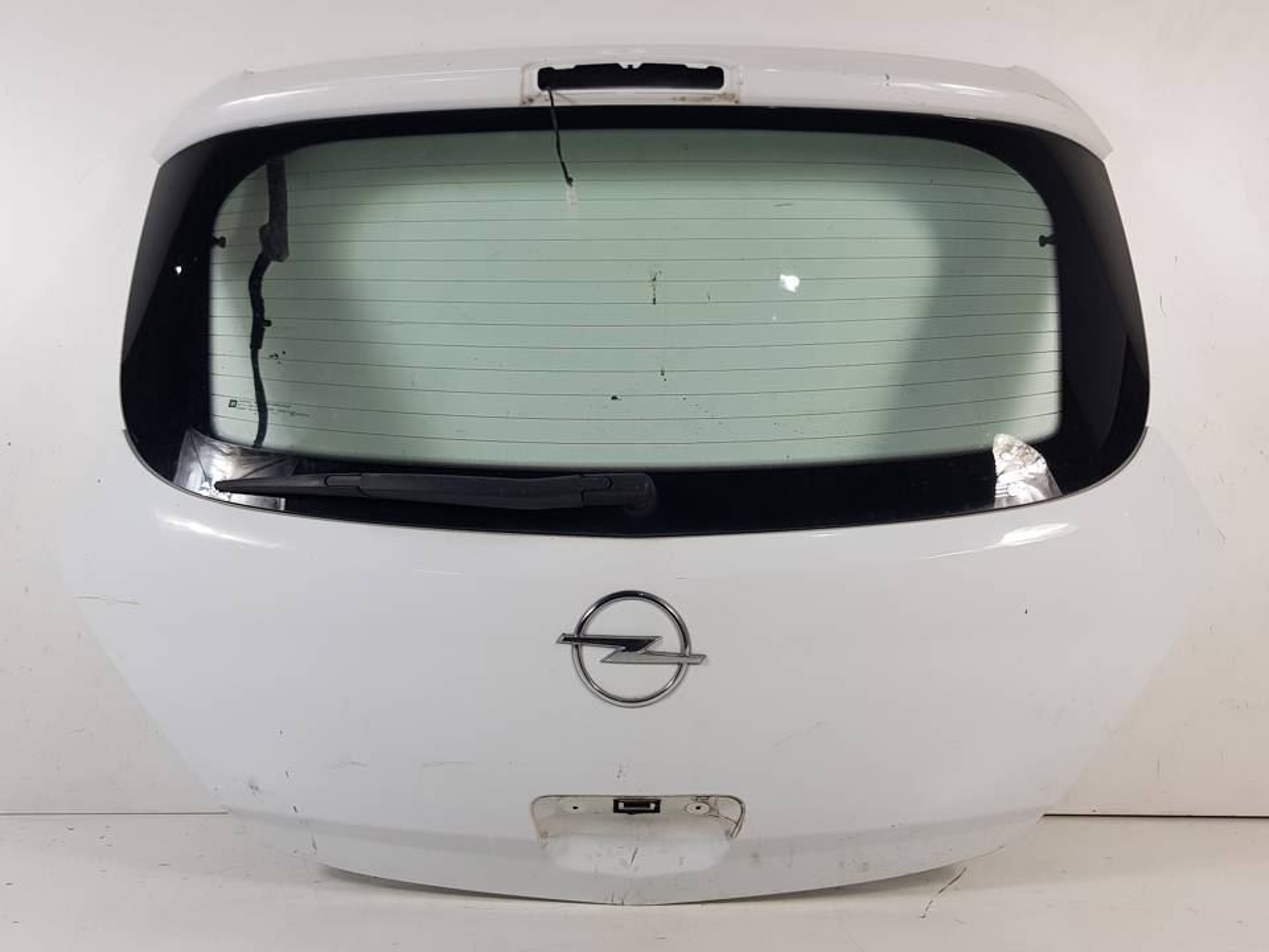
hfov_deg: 67.3
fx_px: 953
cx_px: 634
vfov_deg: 53.1
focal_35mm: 26
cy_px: 476
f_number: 1.7
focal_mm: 4.2
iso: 40
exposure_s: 1/114
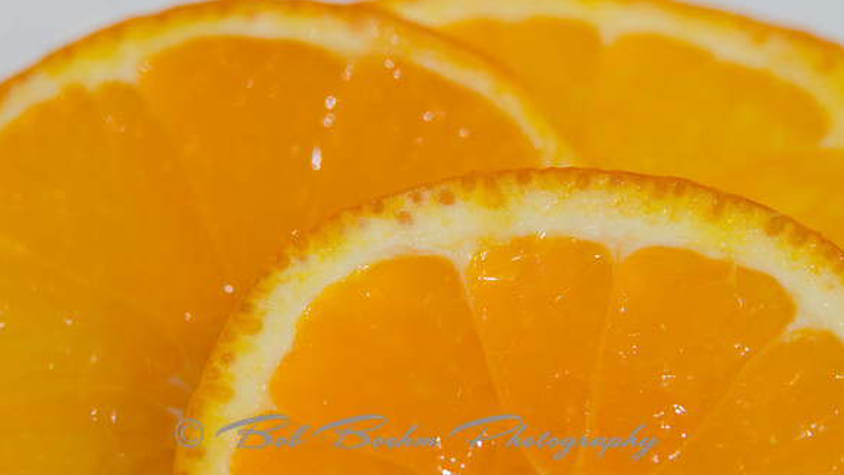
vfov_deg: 5.7
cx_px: 421
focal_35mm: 213
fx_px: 4767
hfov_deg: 10.1
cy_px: 252
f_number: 7.1
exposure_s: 1/800
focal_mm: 135
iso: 200
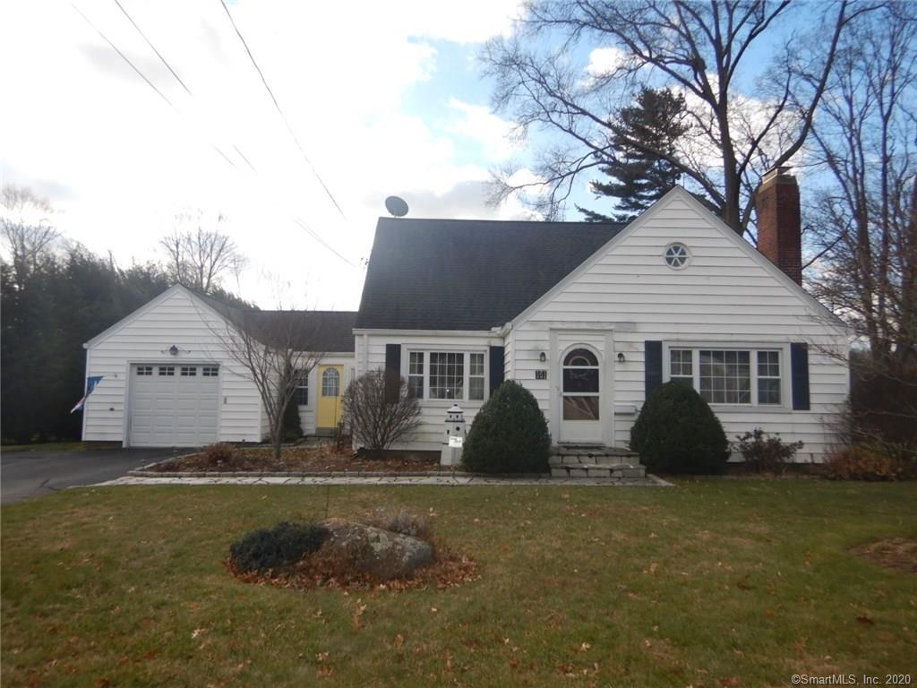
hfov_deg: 71.6
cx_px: 458
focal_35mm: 24
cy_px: 344
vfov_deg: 56.8
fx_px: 636
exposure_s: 1/1000
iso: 125
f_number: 2.8
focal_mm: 4.3
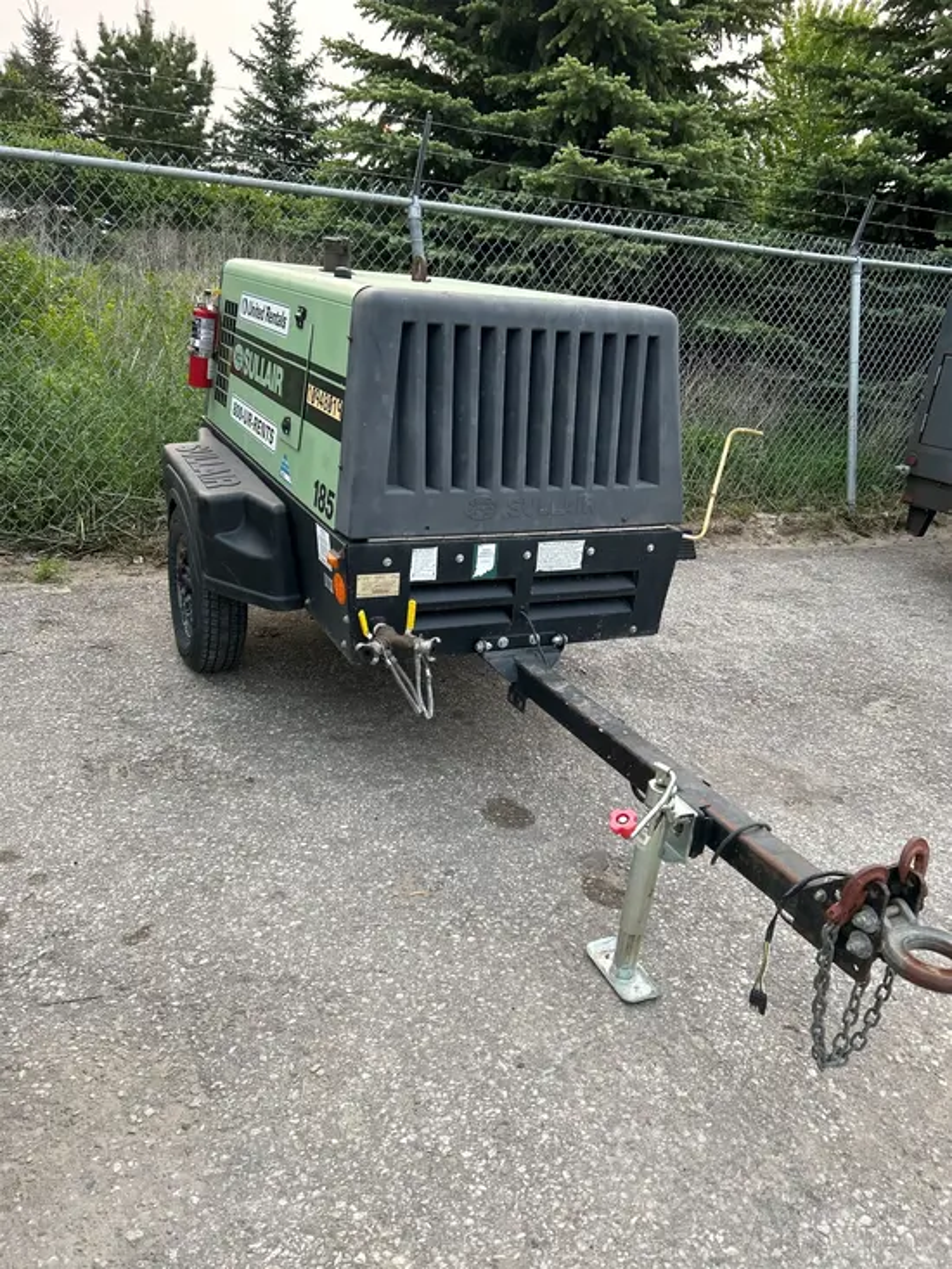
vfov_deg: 67.3
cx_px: 476
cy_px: 634
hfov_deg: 53.1
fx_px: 953
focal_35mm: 26
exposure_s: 1/171
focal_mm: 5.7
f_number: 1.5
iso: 50
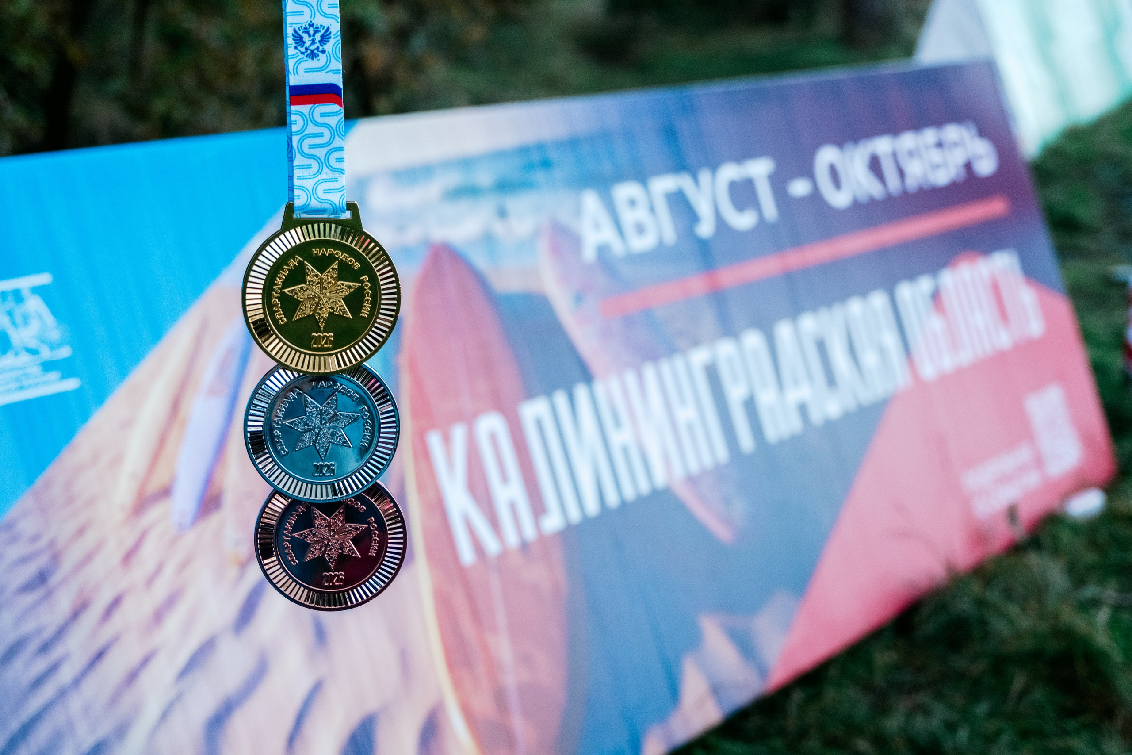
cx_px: 566
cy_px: 378
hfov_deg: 35.6
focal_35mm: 56
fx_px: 1761
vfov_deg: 24.2
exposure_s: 1/950
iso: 640
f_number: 4
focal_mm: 37.6
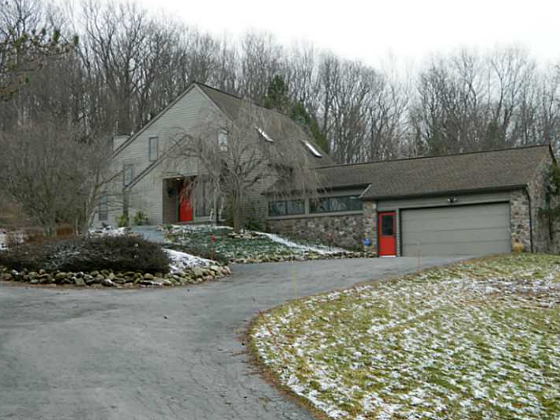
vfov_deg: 27.5
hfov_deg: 36.2
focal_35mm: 53
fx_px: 858
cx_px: 284
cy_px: 230
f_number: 3.6
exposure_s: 1/160
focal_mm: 8.4
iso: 80
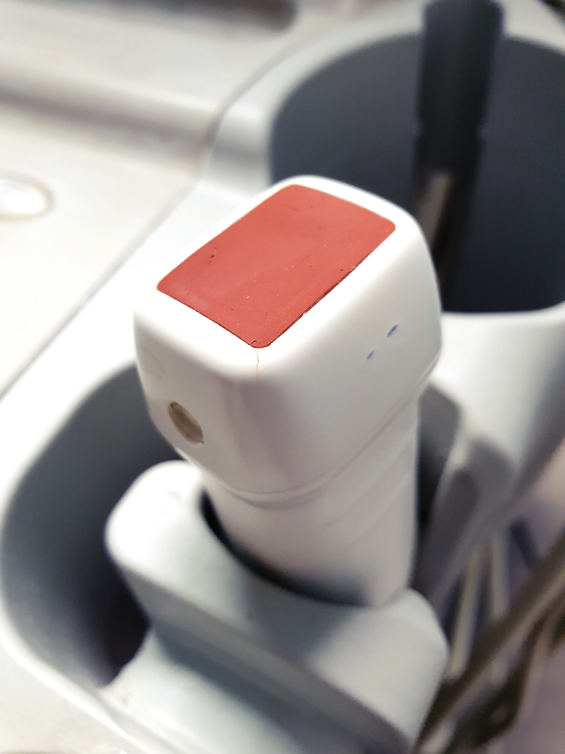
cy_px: 377
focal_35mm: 26
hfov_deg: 53.1
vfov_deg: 67.3
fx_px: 566
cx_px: 282
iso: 250
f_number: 2.4
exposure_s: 1/50
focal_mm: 4.3
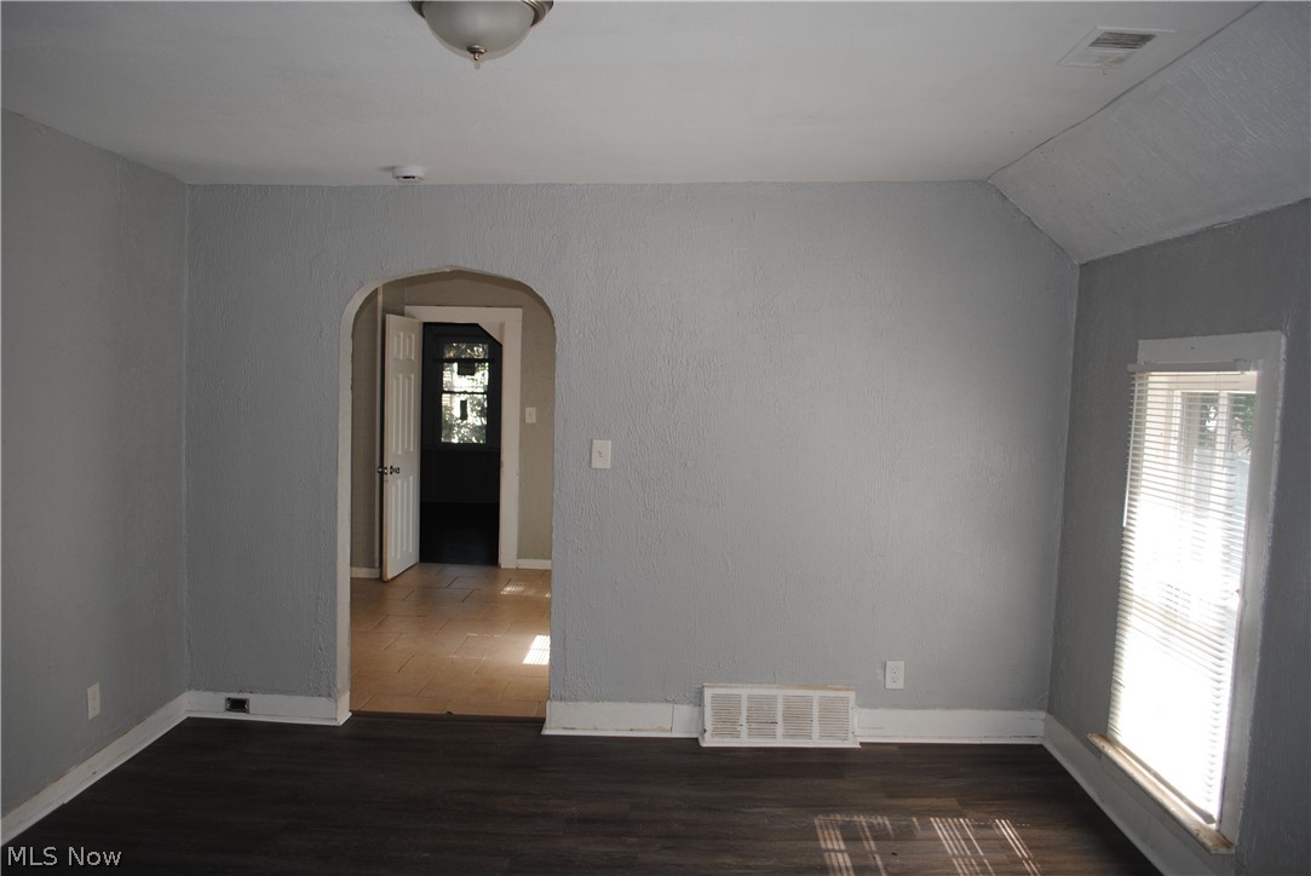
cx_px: 656
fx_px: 984
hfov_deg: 67.3
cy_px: 438
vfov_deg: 48.0
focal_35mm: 27
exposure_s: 1/125
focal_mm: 18
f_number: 3.5
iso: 140
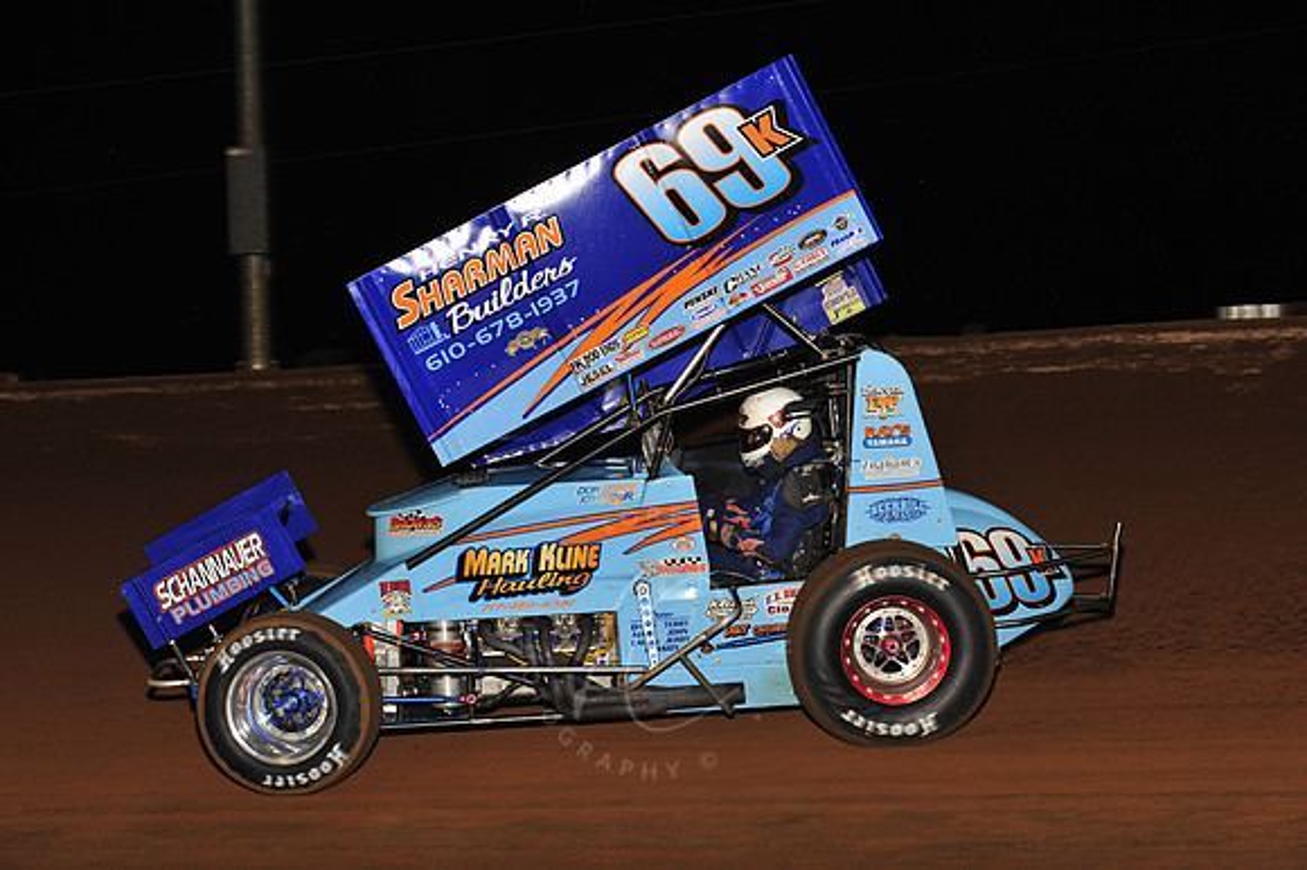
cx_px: 654
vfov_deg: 13.7
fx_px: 3628
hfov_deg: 20.4
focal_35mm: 100
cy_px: 435
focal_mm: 100
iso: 1000
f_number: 8
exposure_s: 1/320
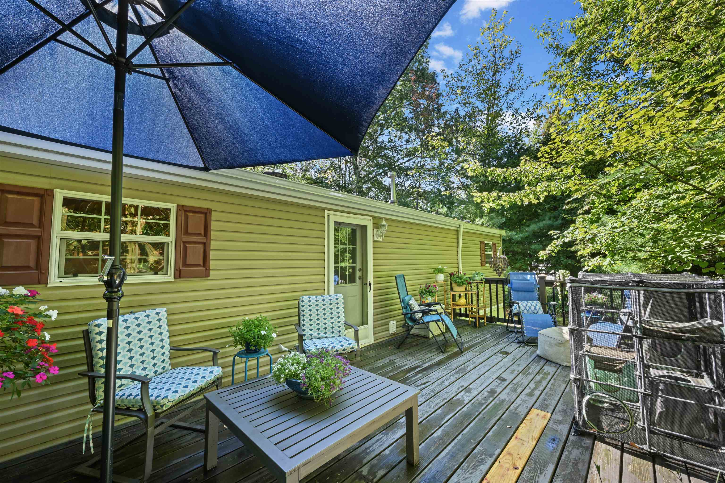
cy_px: 242
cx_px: 362
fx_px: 282
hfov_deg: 104.3
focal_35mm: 14
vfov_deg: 81.2
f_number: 14
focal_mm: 14
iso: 100
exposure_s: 1/2
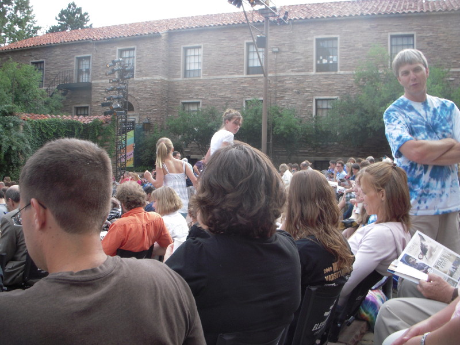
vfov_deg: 37.7
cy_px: 172
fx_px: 505
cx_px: 230
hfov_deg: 49.0
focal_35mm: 38
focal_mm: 6.3
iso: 100
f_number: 3.3
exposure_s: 1/80
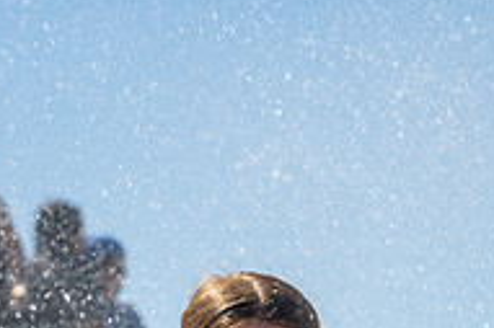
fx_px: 4223
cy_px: 439
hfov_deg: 6.7
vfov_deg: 4.4
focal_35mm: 308
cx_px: 270
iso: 100
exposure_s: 1/1600
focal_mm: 70
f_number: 4
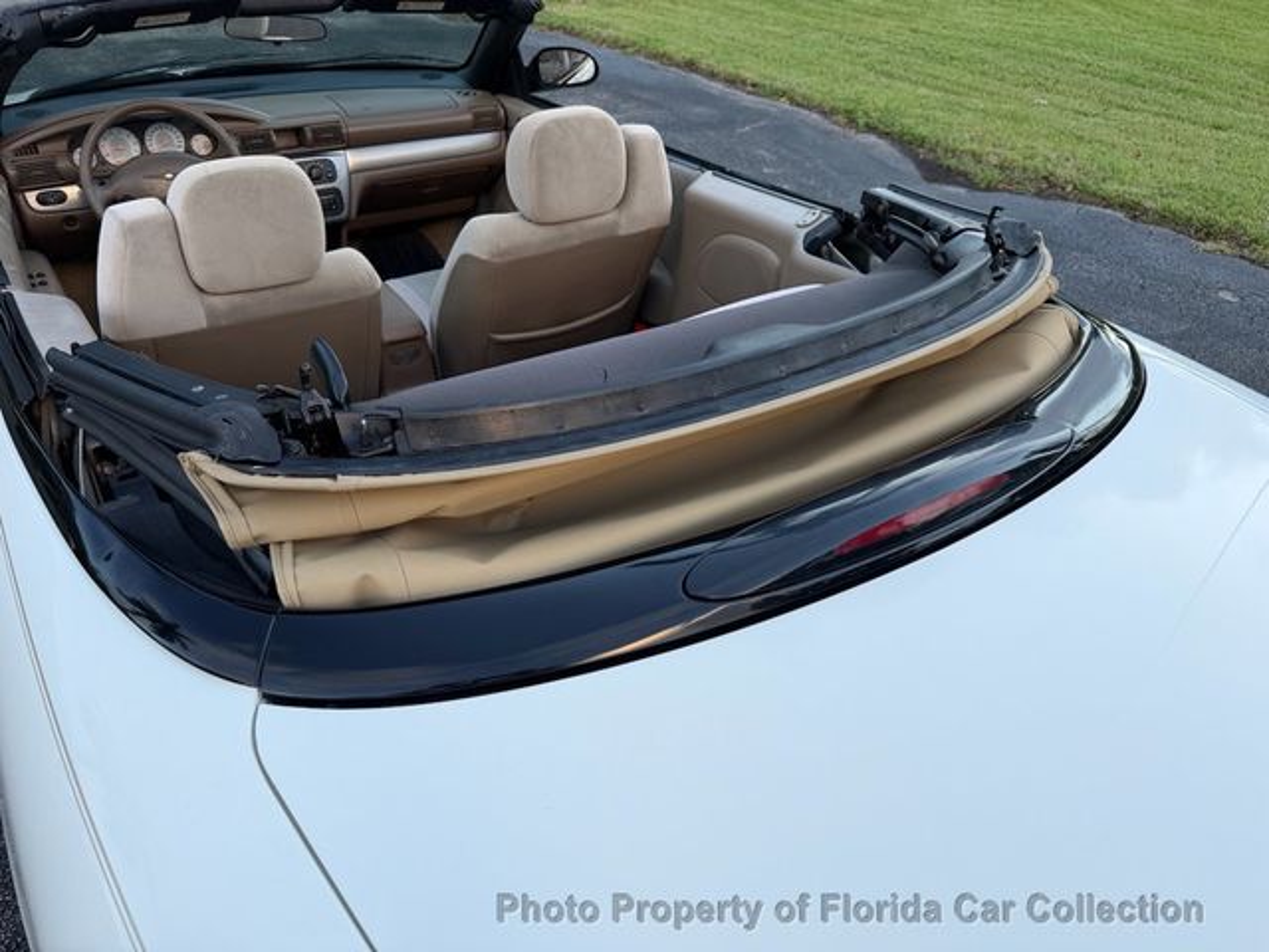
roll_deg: -0.7
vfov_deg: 56.8
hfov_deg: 71.6
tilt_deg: -36.8
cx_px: 634
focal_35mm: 24
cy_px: 476
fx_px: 880
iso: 64
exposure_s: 1/185
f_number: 1.78
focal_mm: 6.76
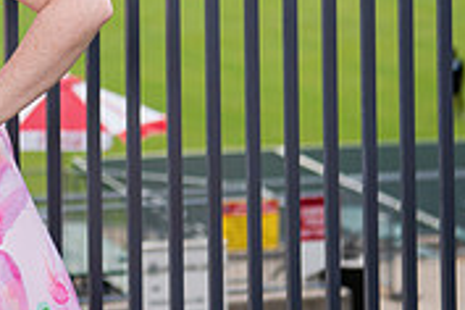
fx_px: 2364
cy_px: -156
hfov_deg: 11.1
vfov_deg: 7.4
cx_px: -63
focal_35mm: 183
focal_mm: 56
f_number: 4
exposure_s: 1/500
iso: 200
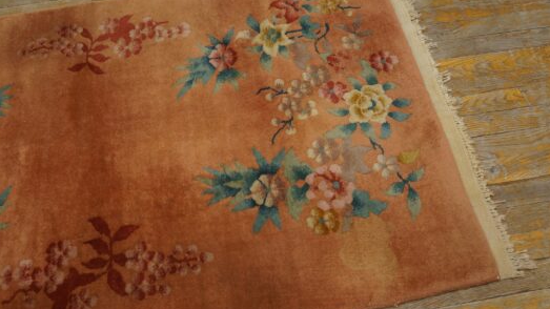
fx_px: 525
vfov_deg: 32.8
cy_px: 172
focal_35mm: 36
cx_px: 247
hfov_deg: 55.2
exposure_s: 1/60
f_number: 4
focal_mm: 20
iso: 640
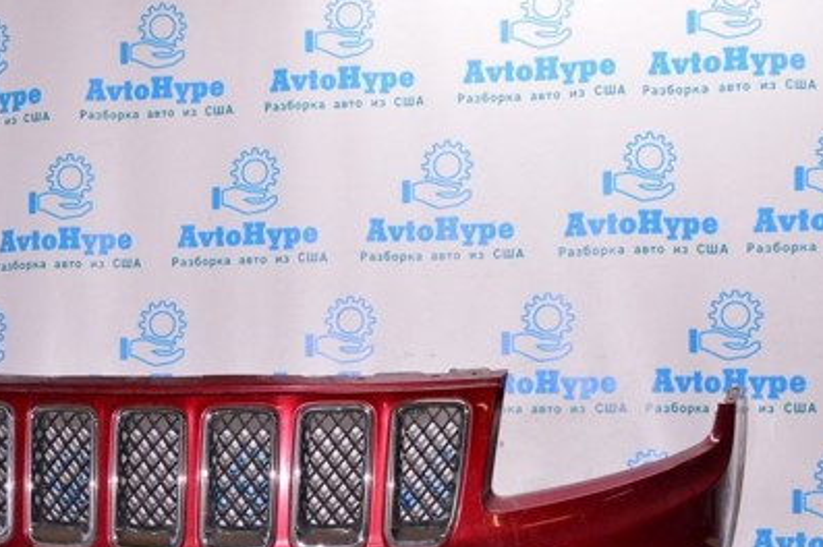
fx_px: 1161
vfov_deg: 26.1
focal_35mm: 51
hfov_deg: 38.2
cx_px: 222
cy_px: 434
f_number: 8
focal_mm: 21
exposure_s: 1/160
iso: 1600
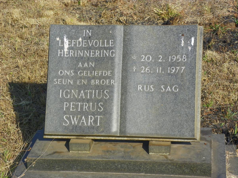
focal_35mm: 97
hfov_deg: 20.2
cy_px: 89
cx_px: 119
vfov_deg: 15.2
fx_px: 667
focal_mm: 17.3
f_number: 5
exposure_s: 1/250
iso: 64
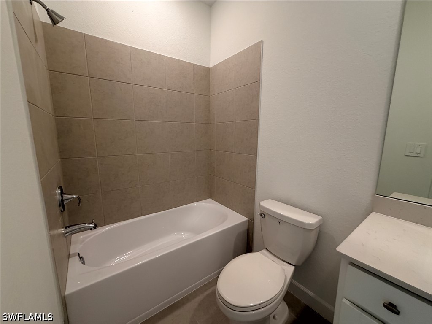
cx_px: 216
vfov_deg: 85.7
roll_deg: +0.3
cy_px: 162
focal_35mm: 14
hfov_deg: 102.1
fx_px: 175
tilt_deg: -11.3
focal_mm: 2.22
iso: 200
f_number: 2.2
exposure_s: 1/120
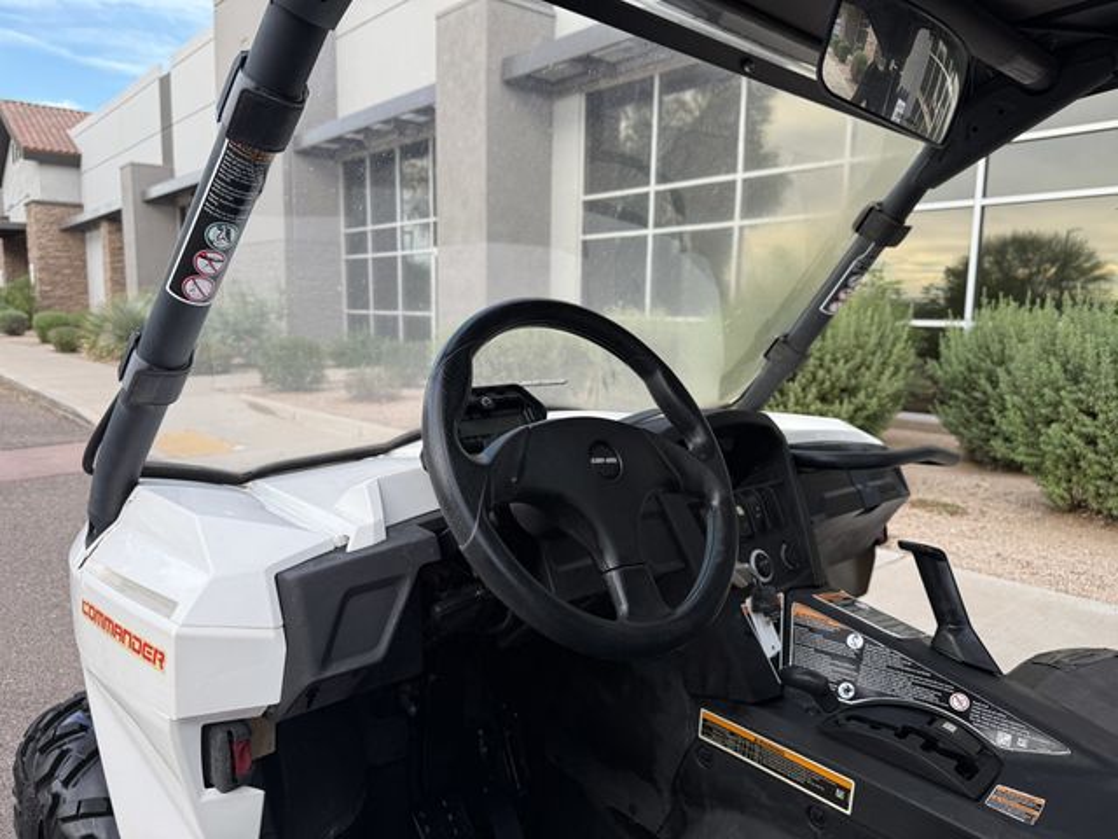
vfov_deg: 56.8
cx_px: 559
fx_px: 775
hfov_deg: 71.6
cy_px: 420
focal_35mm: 24
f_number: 1.78
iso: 80
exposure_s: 1/510
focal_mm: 6.76
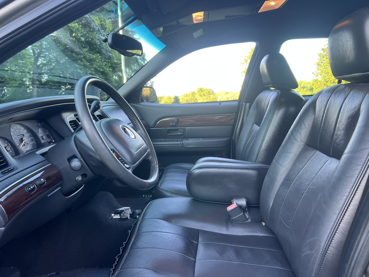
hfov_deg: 67.3
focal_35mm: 26
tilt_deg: -7.8
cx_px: 184
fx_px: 277
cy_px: 138
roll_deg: +2.5
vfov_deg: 53.1
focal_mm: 5.7
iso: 80
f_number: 1.5
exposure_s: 1/121
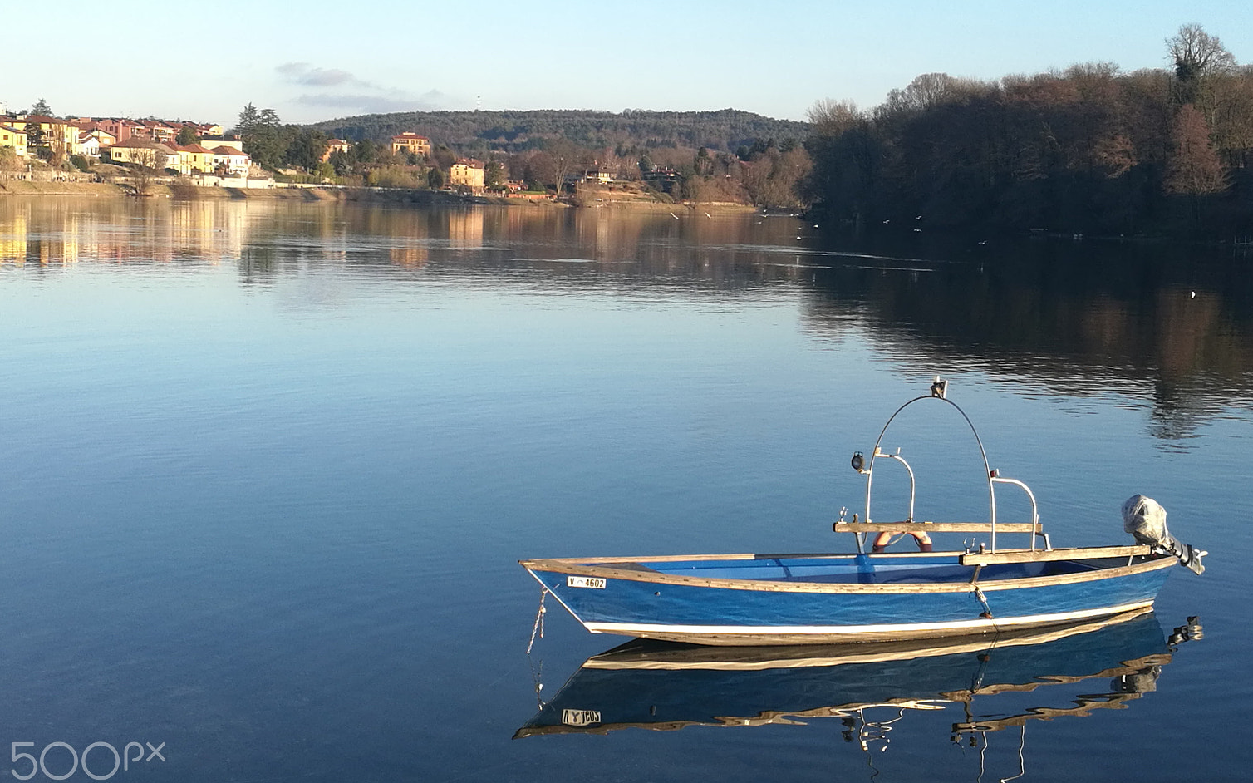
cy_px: 372
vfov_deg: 24.0
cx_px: 624
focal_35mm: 54
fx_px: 1844
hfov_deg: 37.5
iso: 50
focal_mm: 4.5
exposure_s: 1/305
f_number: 2.2
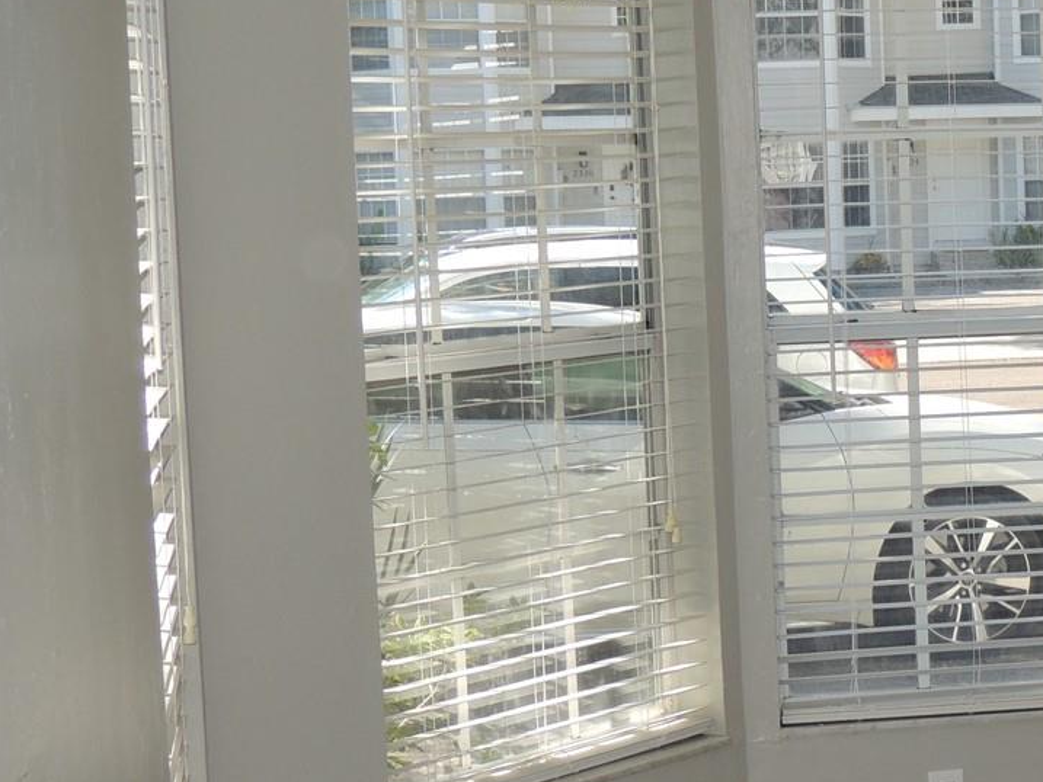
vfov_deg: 15.4
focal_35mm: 96
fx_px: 2893
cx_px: 986
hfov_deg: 19.9
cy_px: 438
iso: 100
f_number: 3.4
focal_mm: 7.6
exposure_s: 1/200
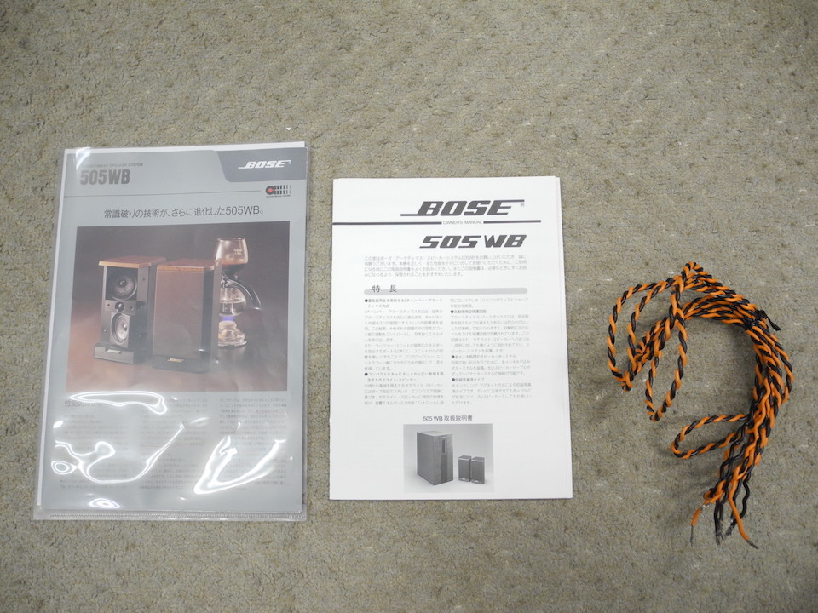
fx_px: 662
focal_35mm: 28
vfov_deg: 49.7
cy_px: 306
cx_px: 409
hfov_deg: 63.4
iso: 229
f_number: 2.8
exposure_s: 1/30
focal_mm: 6
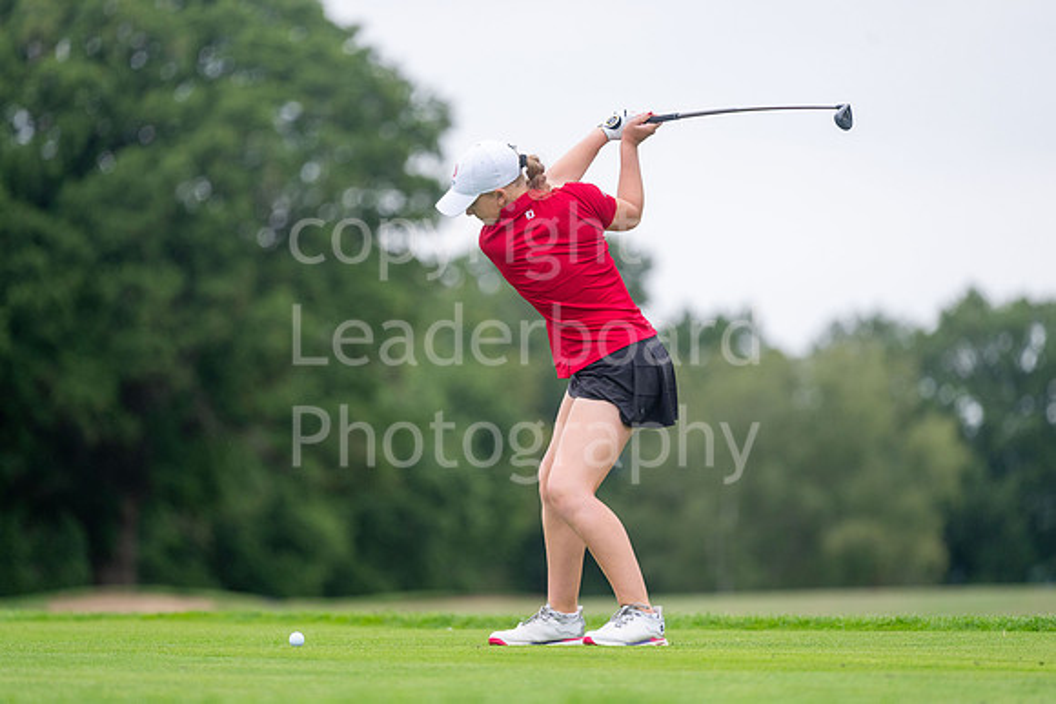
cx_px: 528
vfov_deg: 4.6
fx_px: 8802
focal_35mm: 300
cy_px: 352
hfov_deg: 6.9
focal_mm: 300
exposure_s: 1/1250
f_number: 4
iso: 500
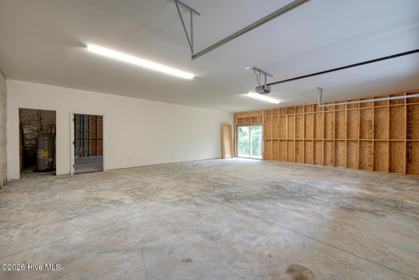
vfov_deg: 77.3
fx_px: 175
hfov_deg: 100.4
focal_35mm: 15
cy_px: 140
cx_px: 210
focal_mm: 10
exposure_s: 1/5
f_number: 9
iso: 100
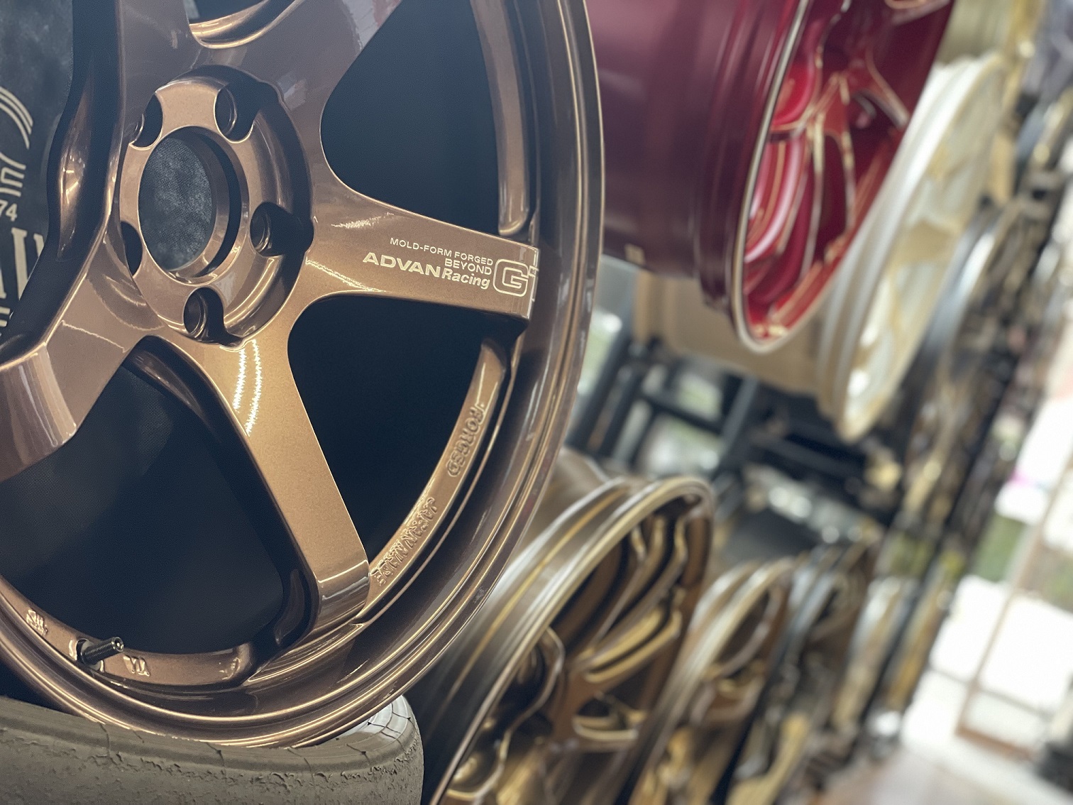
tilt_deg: +0.4
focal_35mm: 52
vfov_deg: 28.0
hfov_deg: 36.8
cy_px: 402
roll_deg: -22.3
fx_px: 1612
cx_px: 536
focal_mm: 6
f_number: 2
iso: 200
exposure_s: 1/122
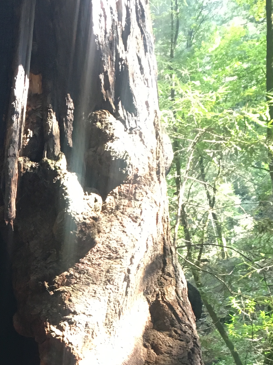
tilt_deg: +6.9
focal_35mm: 64
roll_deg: +1.2
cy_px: 337
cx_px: 1
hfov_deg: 22.1
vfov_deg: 28.9
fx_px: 673
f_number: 2.2
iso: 160
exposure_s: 1/30
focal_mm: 4.15
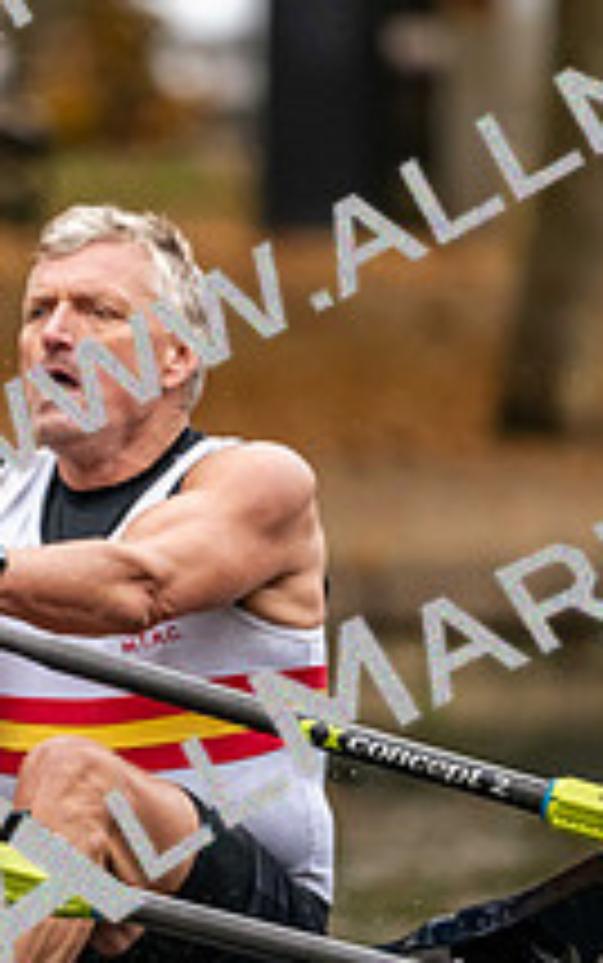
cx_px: -423
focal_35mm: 1105
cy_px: 583
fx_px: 29016
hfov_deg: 1.2
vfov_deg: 1.9
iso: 2800
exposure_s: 1/2500
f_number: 4.5
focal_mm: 400
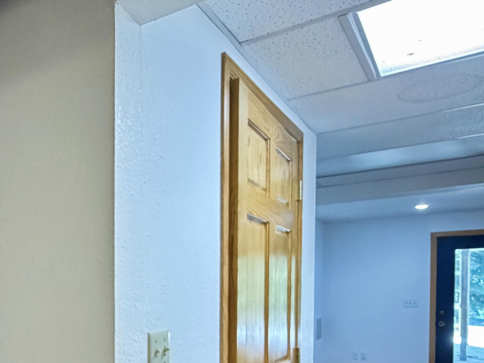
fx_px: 489
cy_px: 305
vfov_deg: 38.7
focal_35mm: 35
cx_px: 63
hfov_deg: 48.0
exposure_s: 1/60
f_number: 2.2
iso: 1000
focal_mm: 2.22
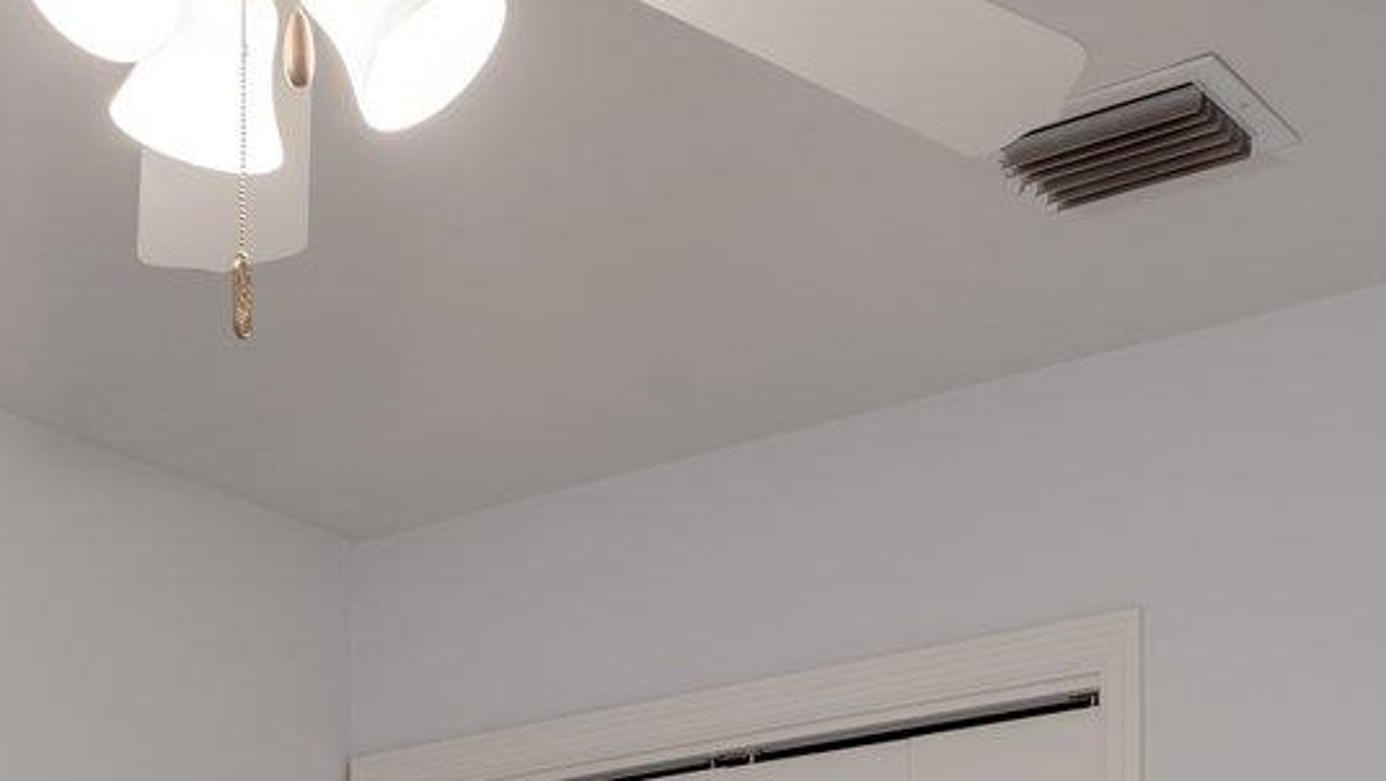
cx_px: 856
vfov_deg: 15.7
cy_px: 1307
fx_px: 2500
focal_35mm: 68
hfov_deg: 30.9
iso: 100
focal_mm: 17
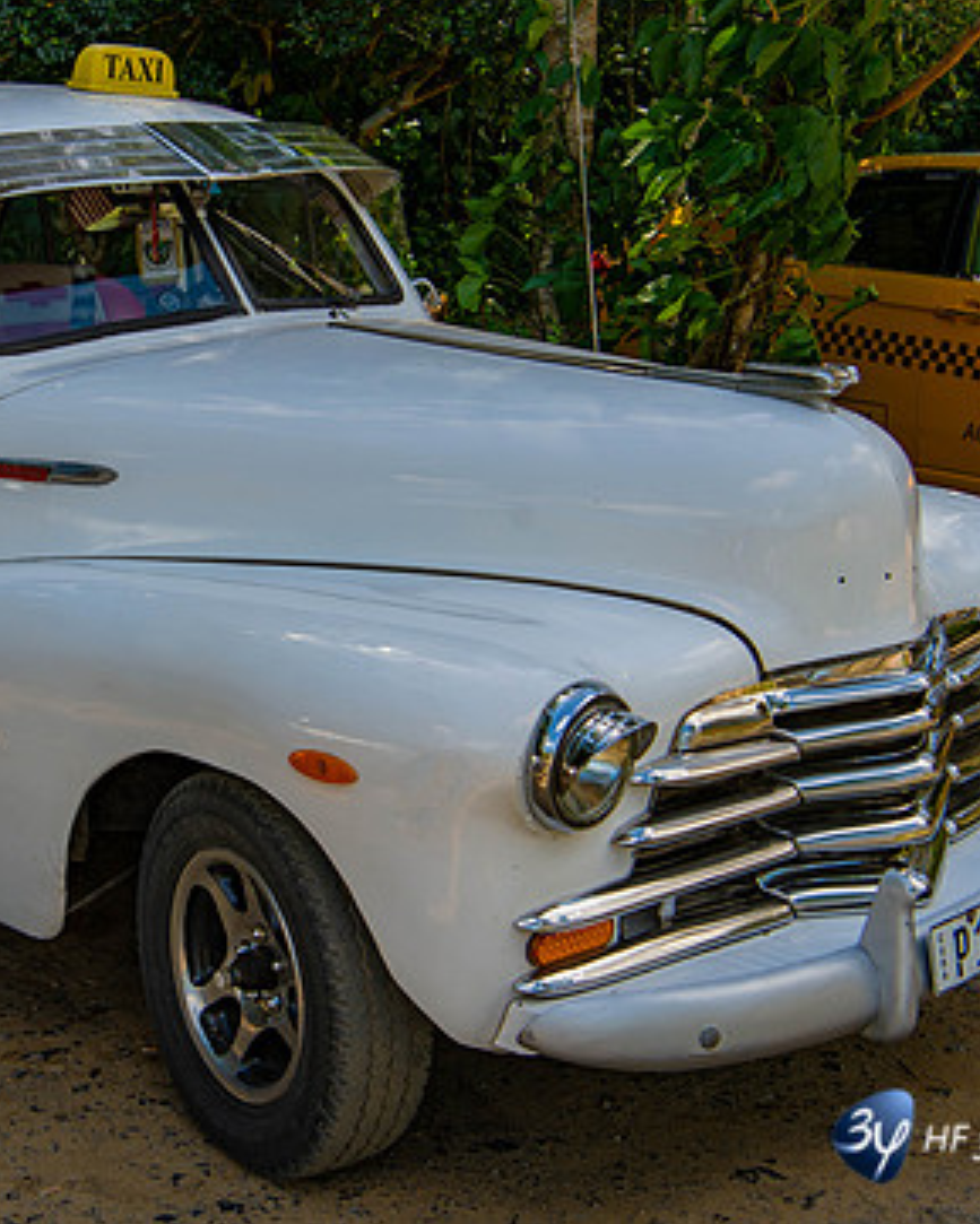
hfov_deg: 22.6
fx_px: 2428
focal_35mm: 67
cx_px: 223
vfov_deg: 28.3
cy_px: 549
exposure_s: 1/200
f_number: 7.1
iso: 100
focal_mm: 40
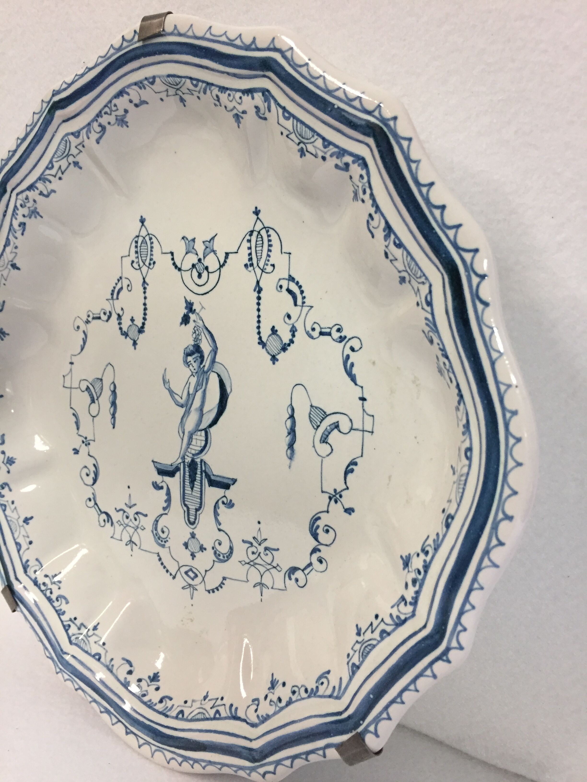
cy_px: 391
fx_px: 656
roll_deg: +2.0
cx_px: 294
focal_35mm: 29
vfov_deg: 61.7
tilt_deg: -15.1
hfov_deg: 48.2
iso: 160
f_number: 2.2
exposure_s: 1/33
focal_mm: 4.15
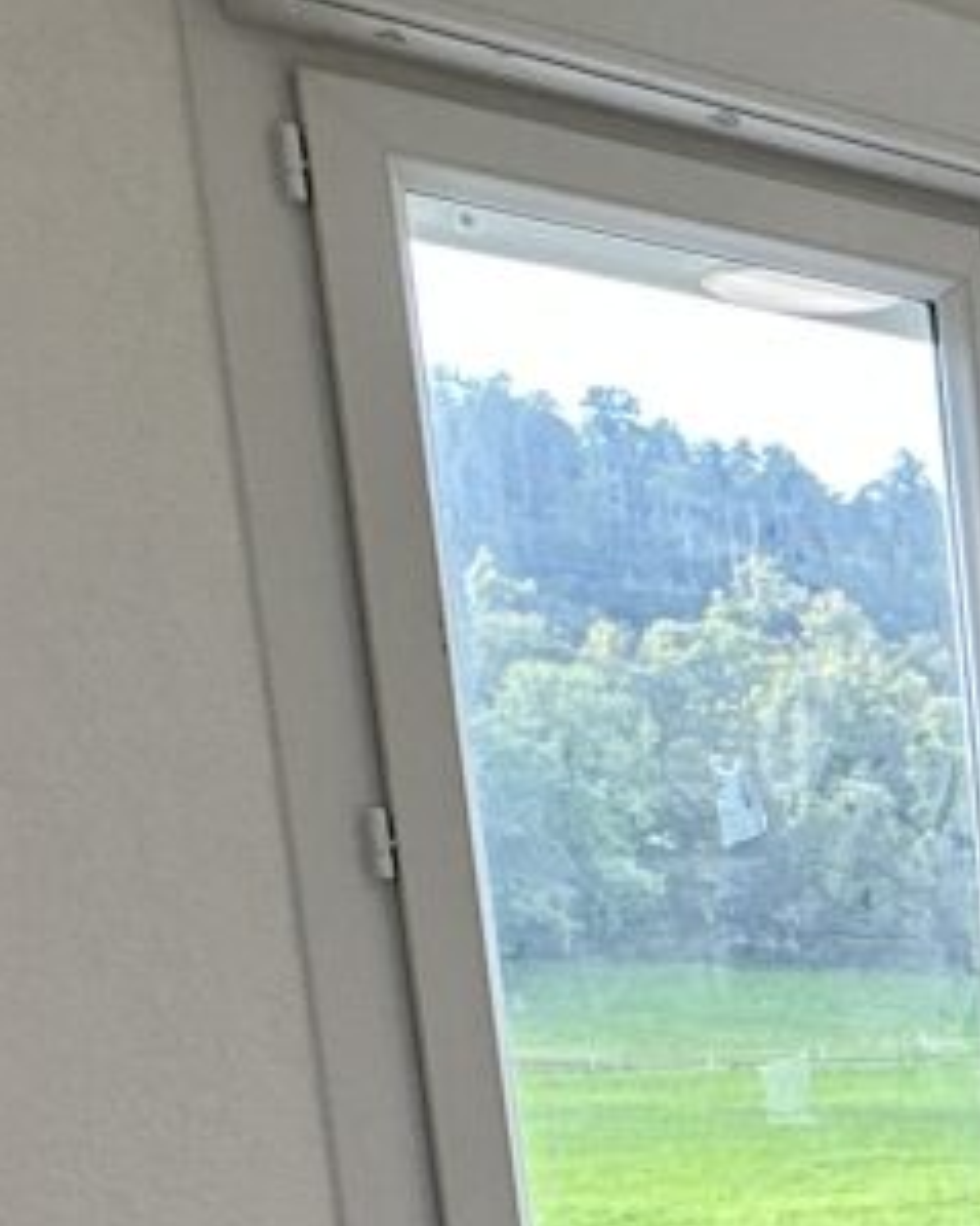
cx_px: 2063
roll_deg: +0.9
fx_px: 2322
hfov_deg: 16.6
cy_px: 1320
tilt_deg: -7.3
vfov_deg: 27.3
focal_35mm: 64
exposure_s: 1/100
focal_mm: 2.22
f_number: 2.2
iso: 64
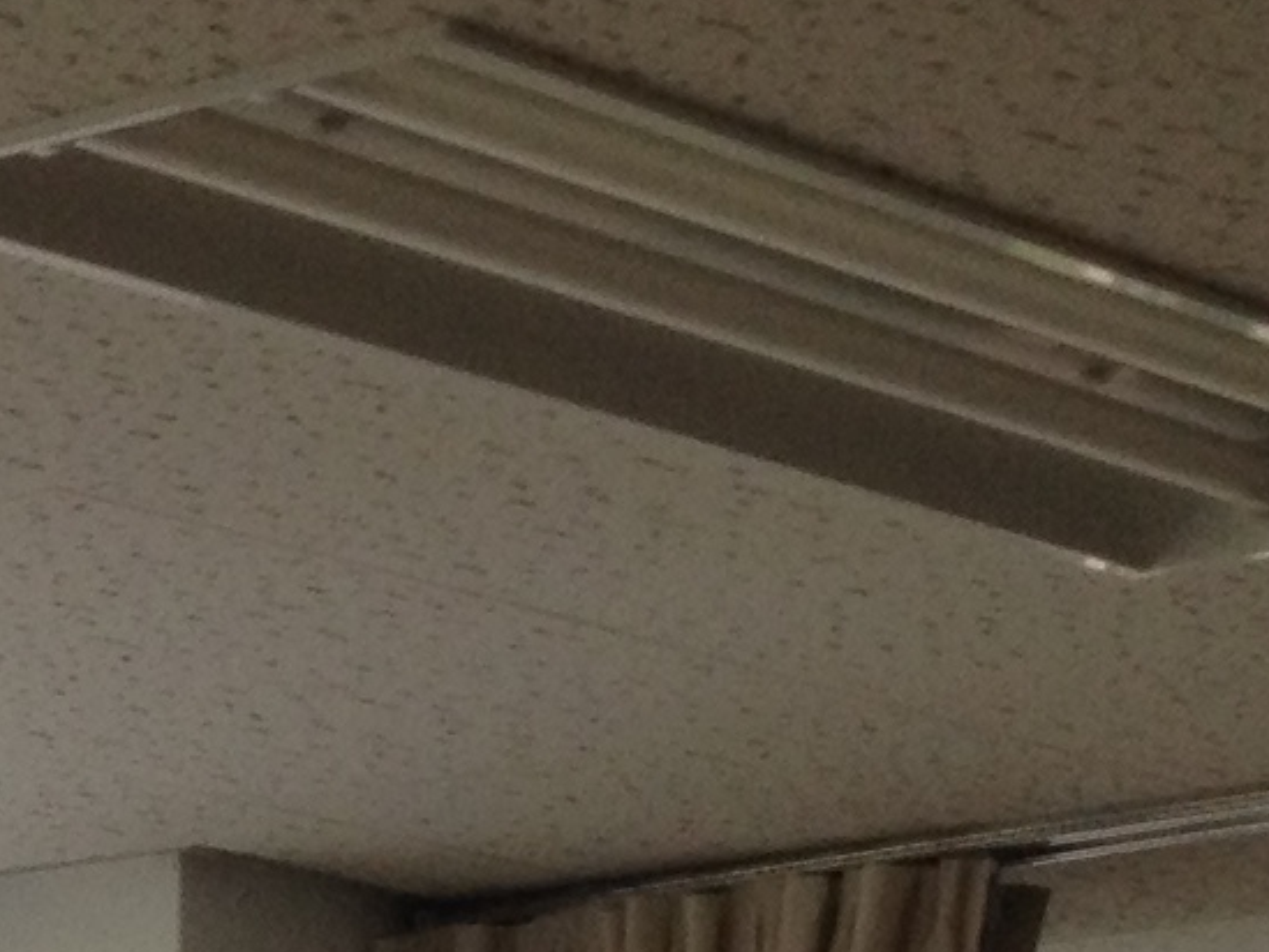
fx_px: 7627
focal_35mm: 208
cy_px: 1835
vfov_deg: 6.9
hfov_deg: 8.5
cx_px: -2039
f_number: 2.4
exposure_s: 1/174
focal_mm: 4.28
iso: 50
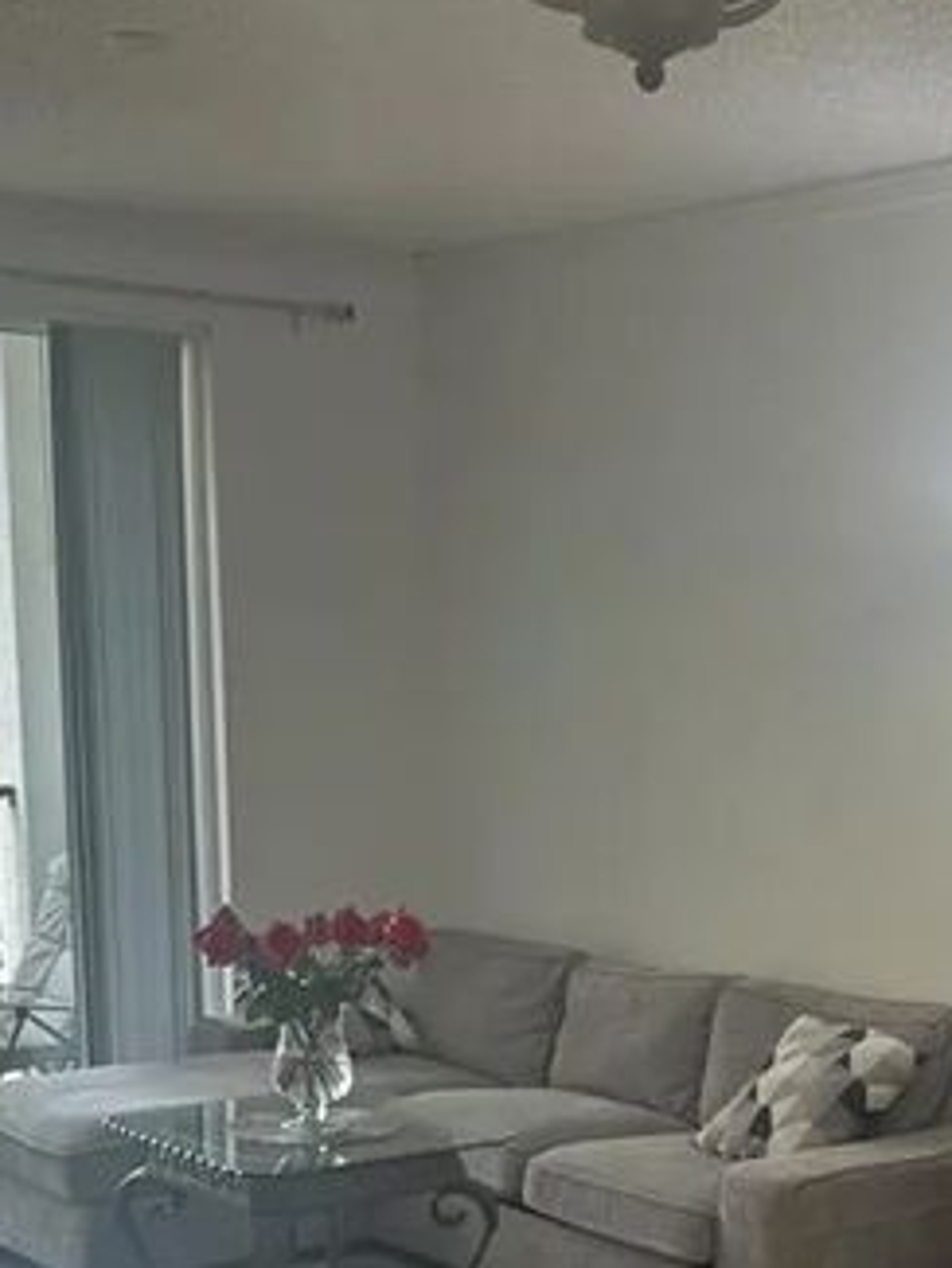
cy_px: 1137
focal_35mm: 63
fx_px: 2309
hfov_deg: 23.2
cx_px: 624
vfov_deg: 29.5
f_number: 1.78
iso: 64
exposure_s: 1/120
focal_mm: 6.86
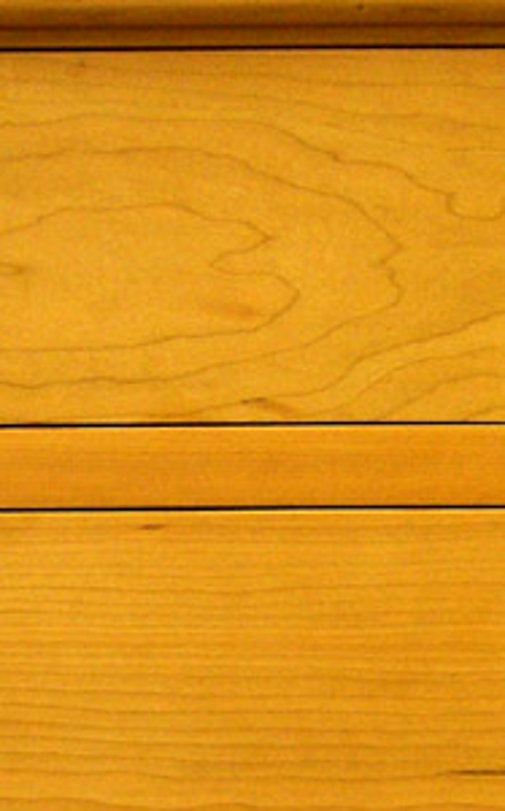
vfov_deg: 23.9
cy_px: 757
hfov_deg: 15.0
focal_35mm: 84
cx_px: 597
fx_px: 1853
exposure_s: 1/10
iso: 140
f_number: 3.4
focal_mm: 5.5
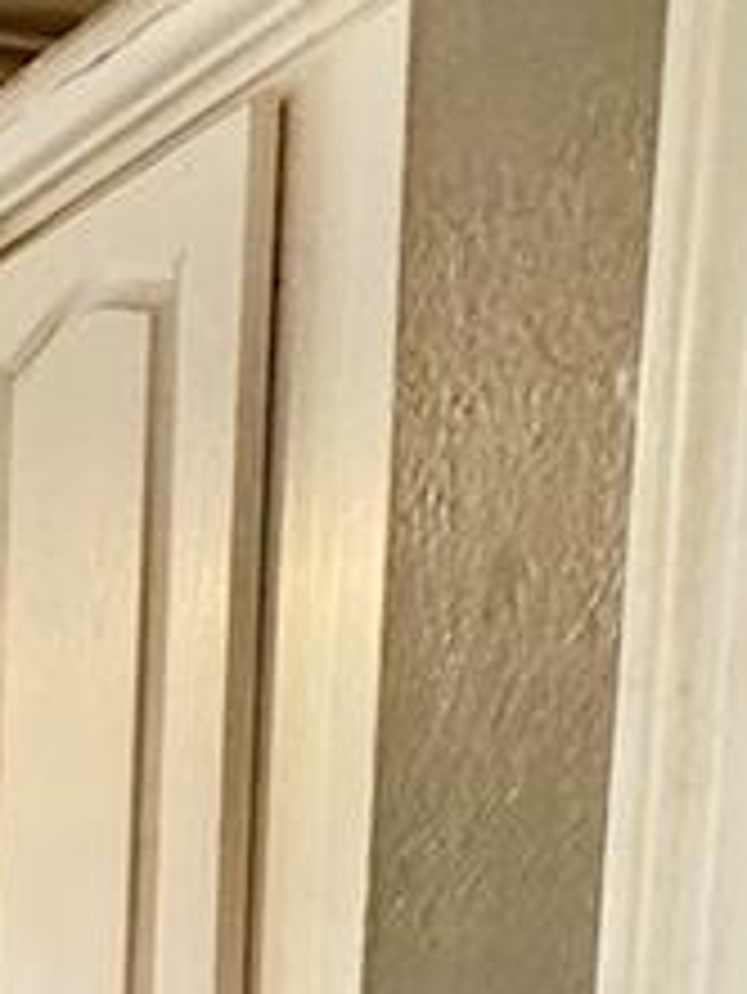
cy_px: 1682
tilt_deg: -9.3
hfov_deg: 13.3
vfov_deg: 20.1
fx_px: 2185
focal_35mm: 76
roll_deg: +3.3
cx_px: -1125
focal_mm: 2.22
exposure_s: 1/60
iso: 250
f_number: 2.2
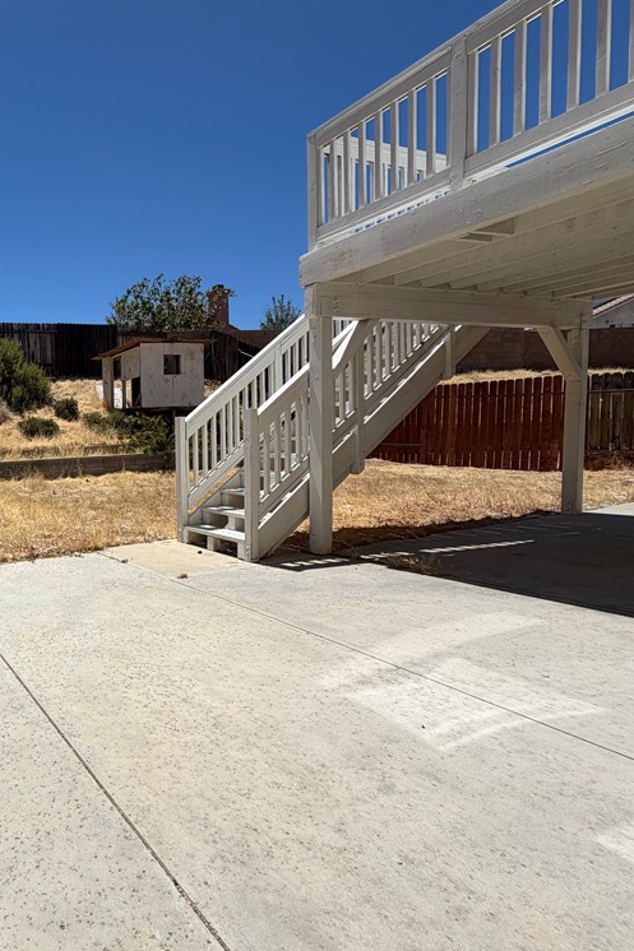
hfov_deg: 51.2
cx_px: 15
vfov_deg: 84.0
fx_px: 529
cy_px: 476
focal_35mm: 20
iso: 20
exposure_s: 1/1745
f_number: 2.2
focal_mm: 2.22
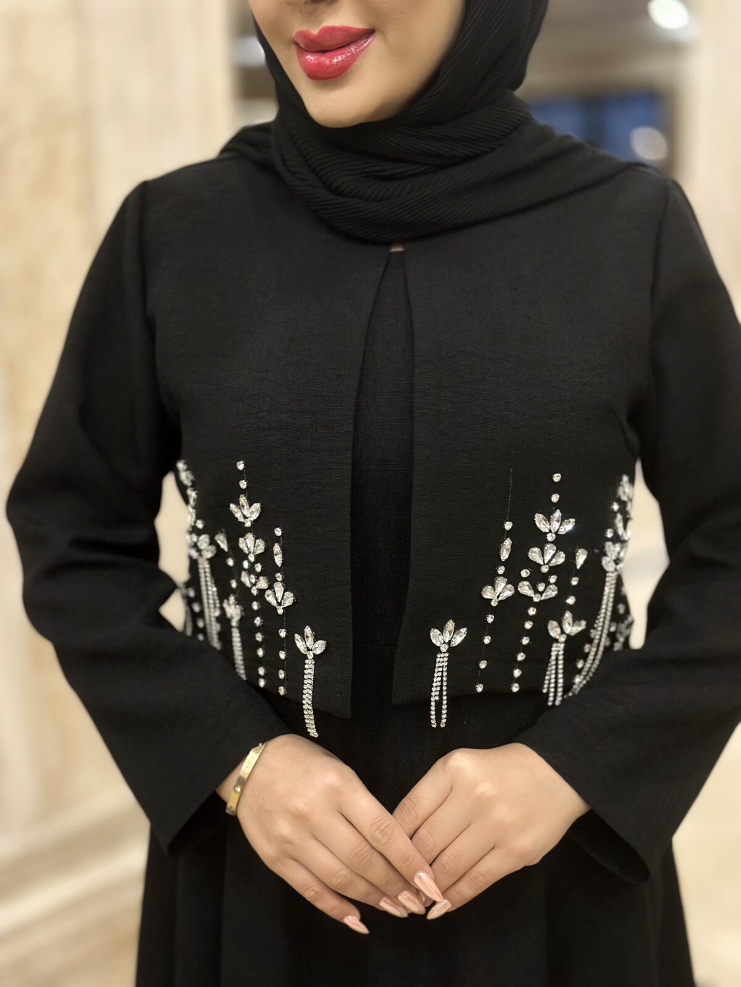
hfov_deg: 30.3
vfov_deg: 39.7
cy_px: 494
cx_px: 370
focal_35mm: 48
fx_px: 1370
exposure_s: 1/50
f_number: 1.78
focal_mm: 6.86
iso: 250
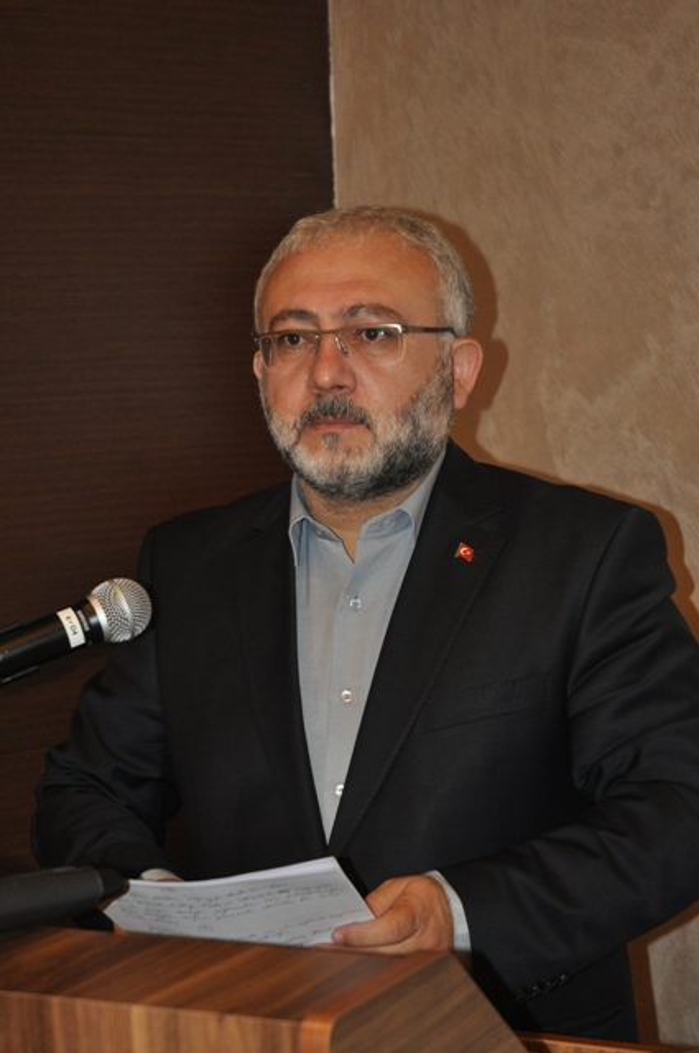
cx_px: 350
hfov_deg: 16.5
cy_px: 526
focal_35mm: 82
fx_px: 2409
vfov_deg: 24.6
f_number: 4.5
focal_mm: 55
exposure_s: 1/60
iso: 800
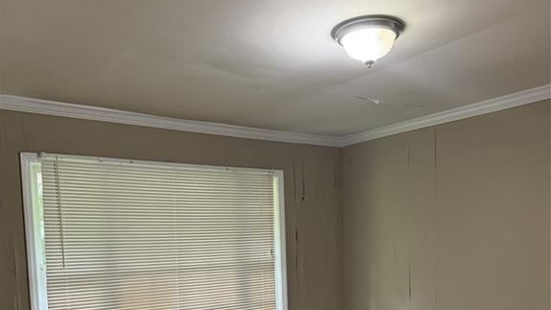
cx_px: 276
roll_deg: +2.2
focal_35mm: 35
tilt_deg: -3.9
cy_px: 271
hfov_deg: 56.6
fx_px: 511
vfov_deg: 32.3
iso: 400
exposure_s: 1/60
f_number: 1.78
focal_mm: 6.76
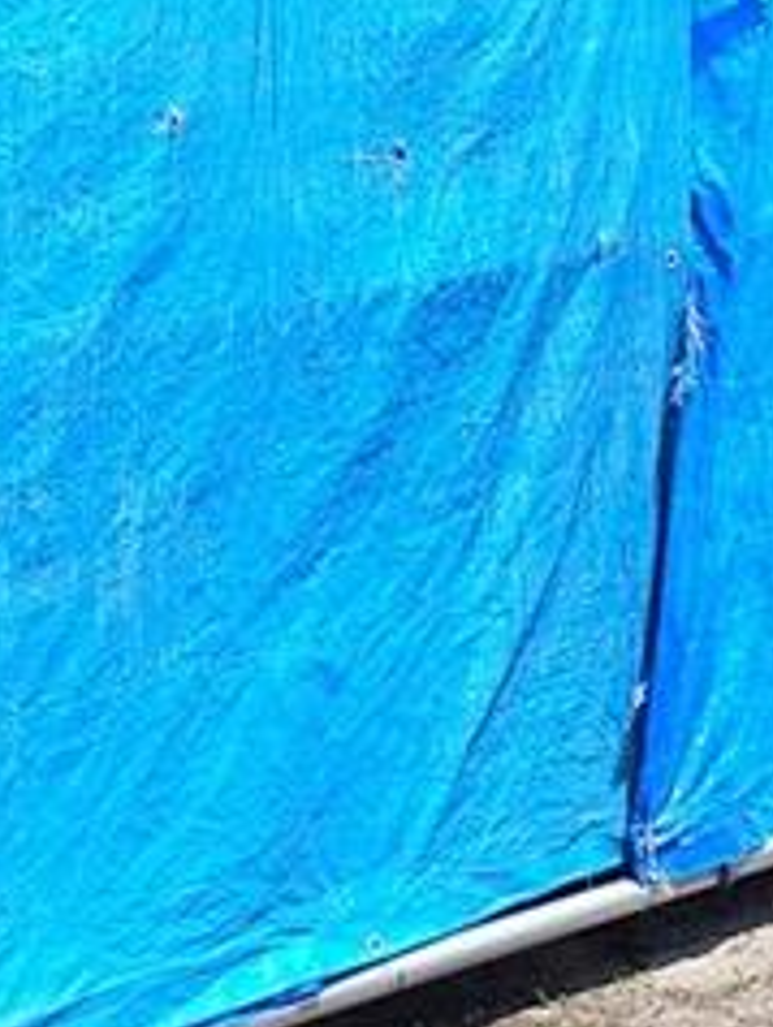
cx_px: 1030
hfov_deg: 10.3
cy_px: -147
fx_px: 4191
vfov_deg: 13.7
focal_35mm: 141
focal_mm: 4.26
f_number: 1.8
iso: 100
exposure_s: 1/611
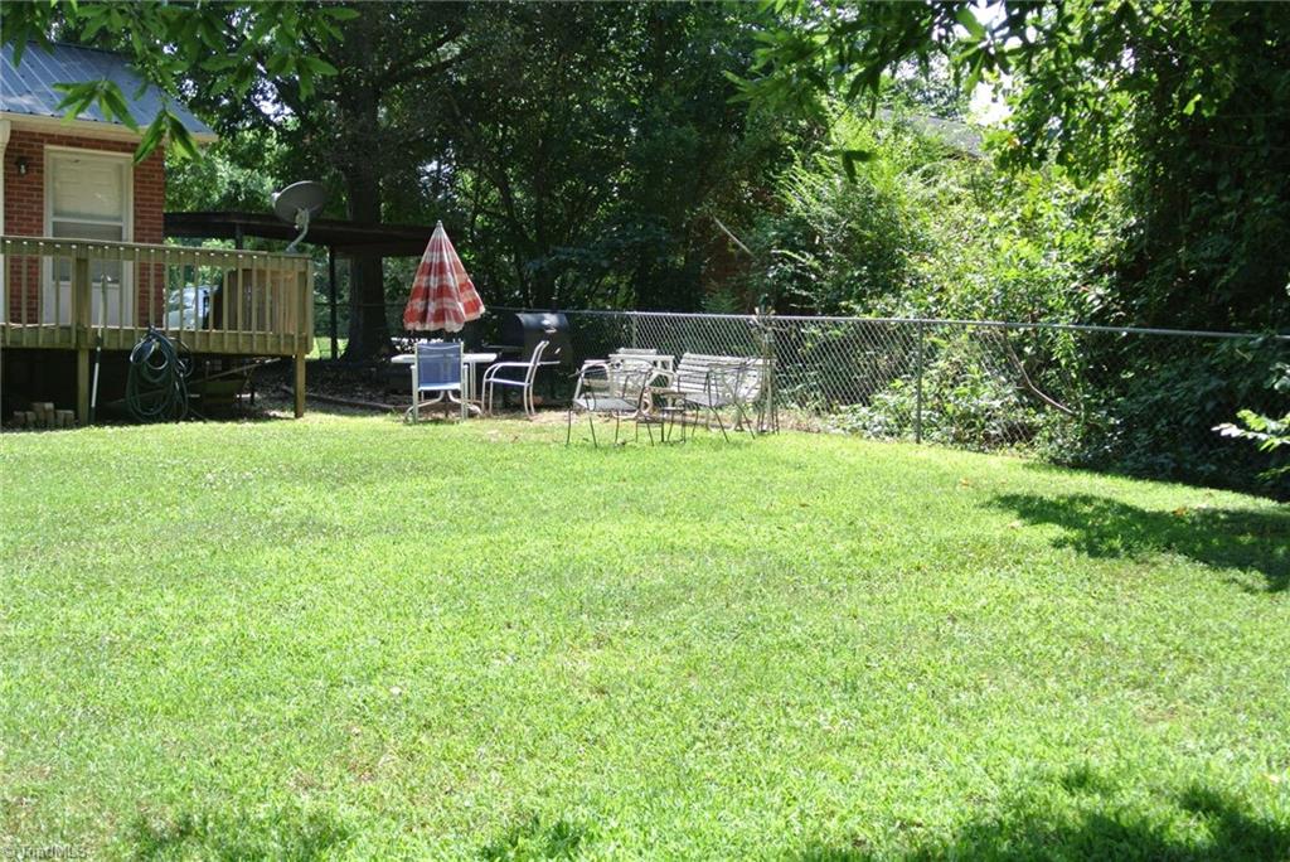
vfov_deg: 34.3
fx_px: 1398
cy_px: 431
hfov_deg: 49.5
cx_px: 645
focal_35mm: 39
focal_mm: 14.5
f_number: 4
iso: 100
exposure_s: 1/200
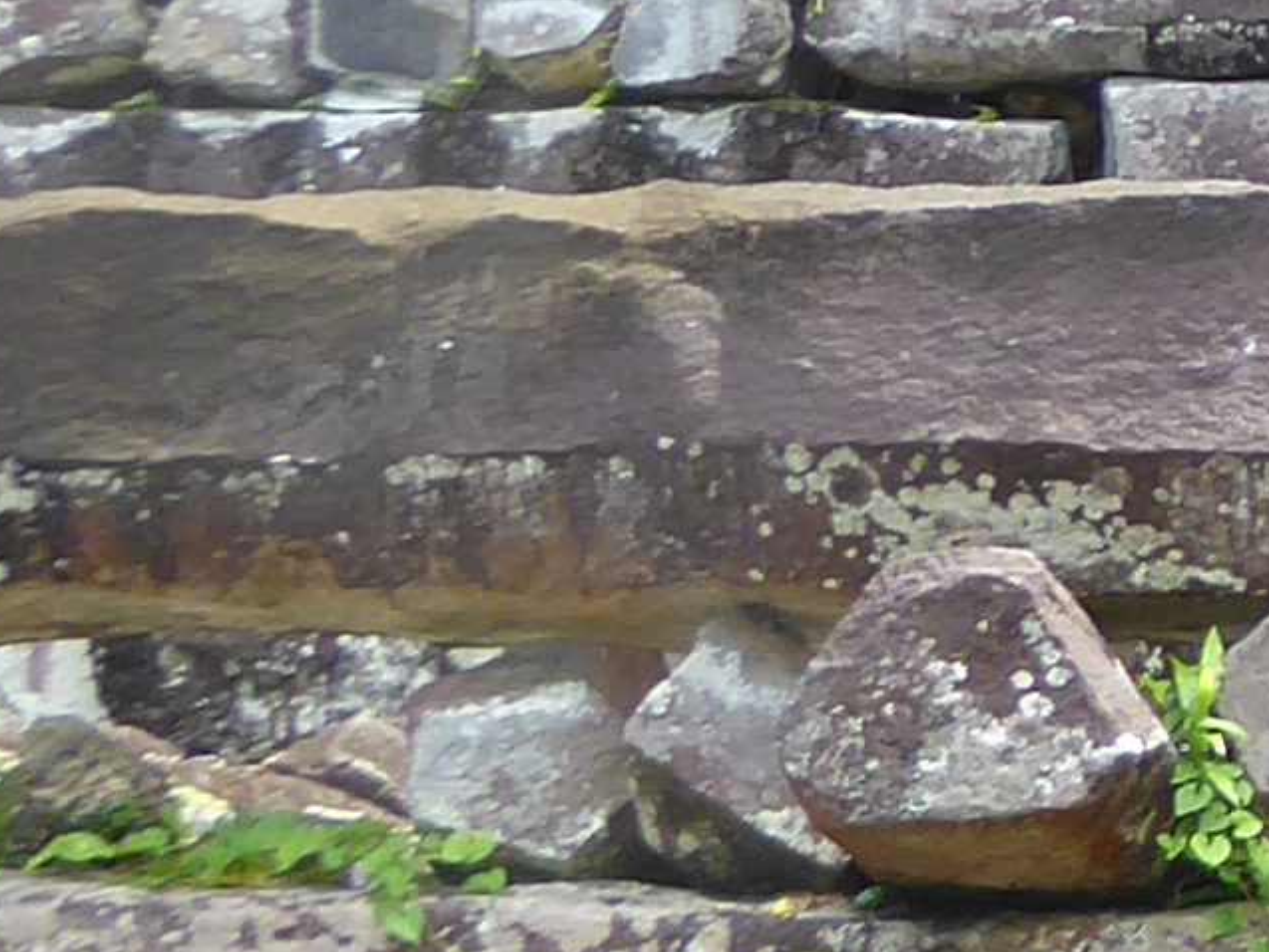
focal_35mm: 201
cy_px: 390
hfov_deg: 8.3
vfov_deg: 7.4
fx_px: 7370
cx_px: 3861
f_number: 3.5
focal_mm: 5.4
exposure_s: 1/100
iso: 80
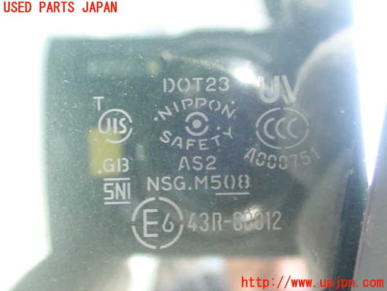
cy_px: 146
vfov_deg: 27.5
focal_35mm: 53
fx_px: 593
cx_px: 194
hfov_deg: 36.2
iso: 1000
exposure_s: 1/13
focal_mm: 9.61
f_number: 3.4
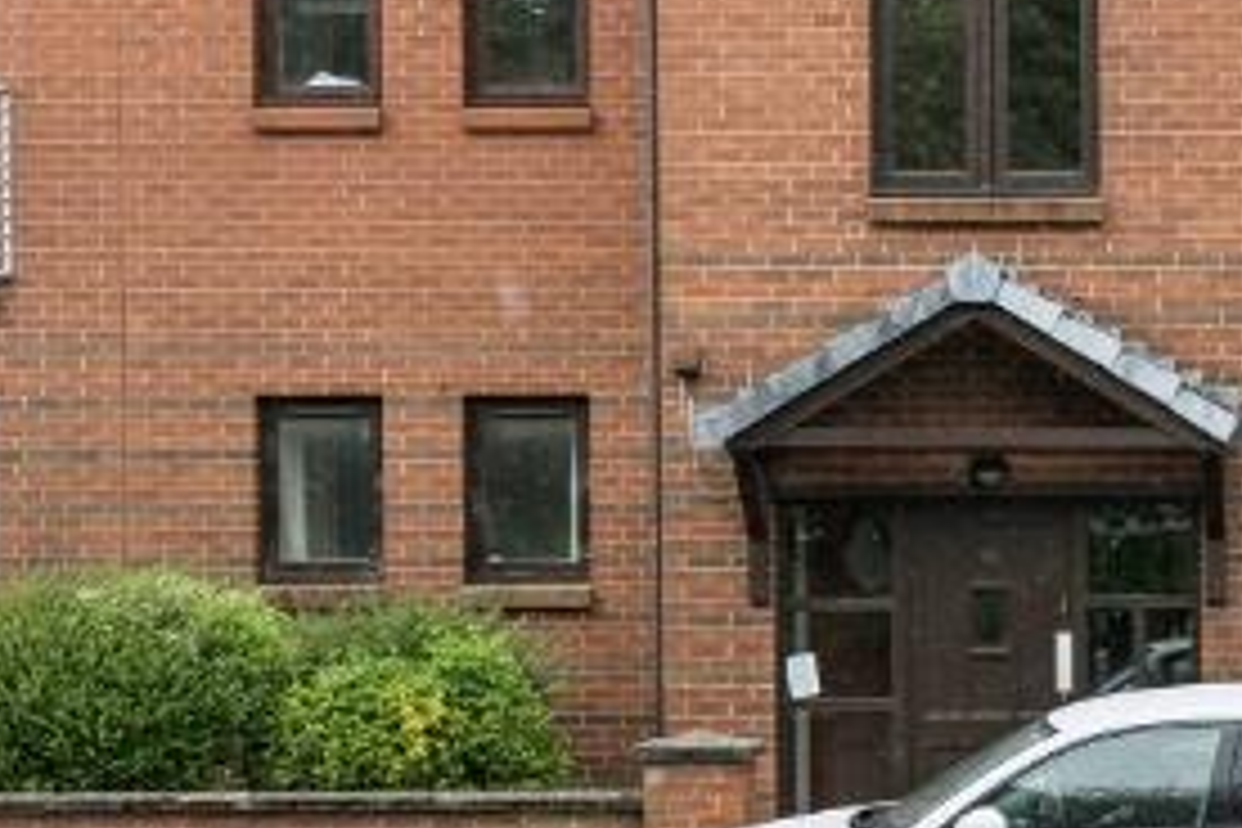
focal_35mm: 100
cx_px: 1341
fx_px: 3450
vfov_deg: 13.7
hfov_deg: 19.6
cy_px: 313
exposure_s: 1/1000
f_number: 4
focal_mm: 27
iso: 800
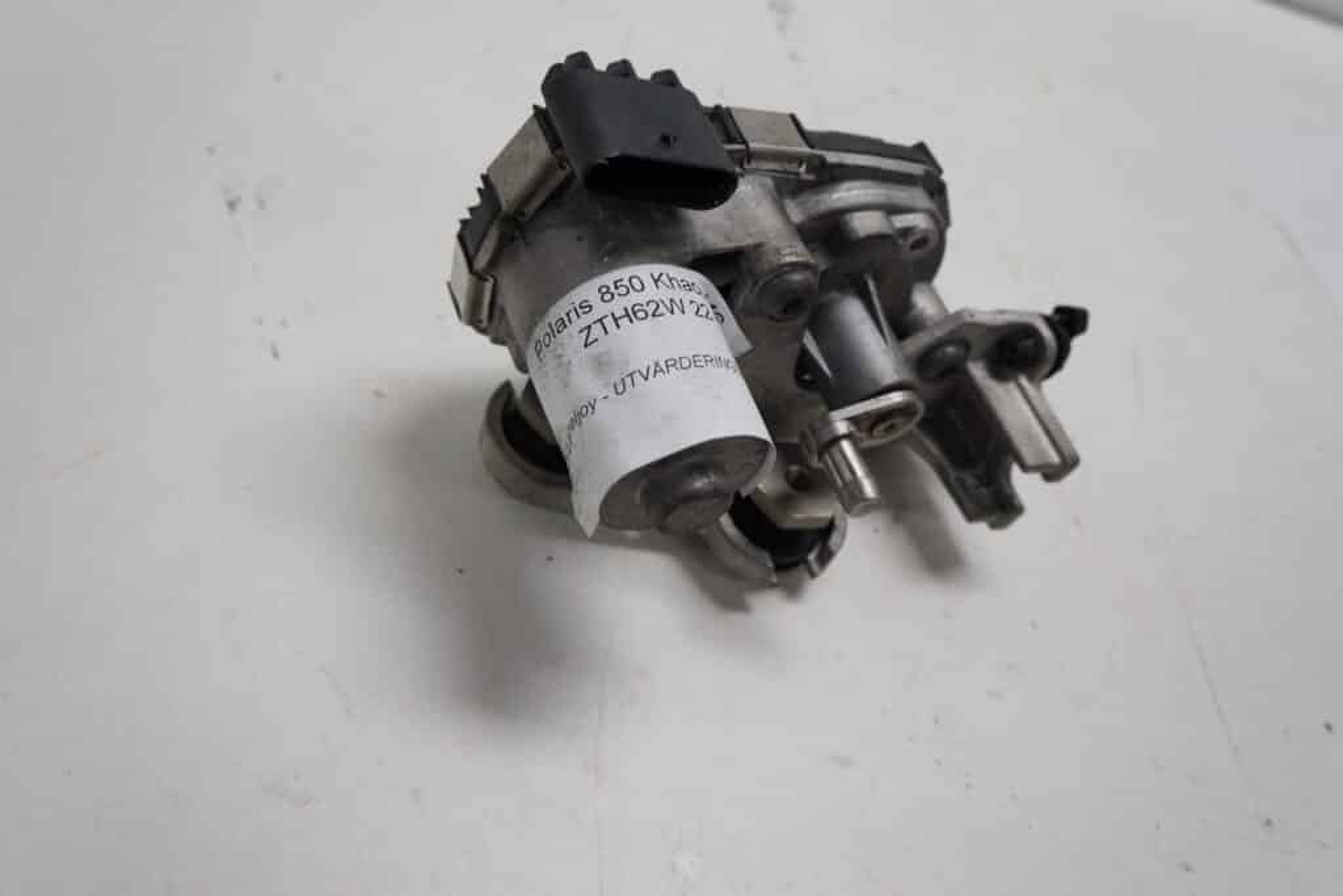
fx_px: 1119
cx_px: 672
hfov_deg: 61.9
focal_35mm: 30
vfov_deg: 43.6
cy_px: 448
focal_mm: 20
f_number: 5.6
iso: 250
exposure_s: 1/60
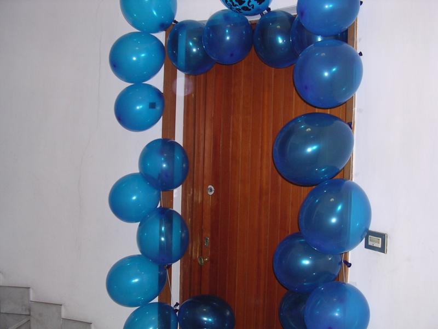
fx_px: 481
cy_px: 164
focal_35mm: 38
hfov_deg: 49.0
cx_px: 219
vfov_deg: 37.7
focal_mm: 5.8
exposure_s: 1/60.1
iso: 162
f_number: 2.8
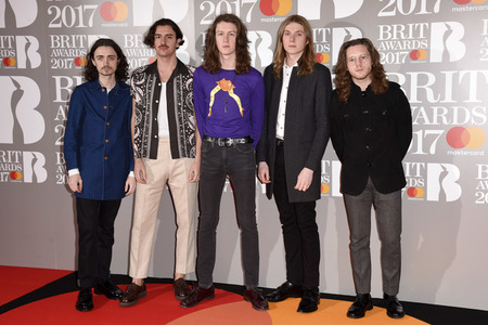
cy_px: 162
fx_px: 678
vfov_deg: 27.0
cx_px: 244
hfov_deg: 39.6
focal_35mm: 50
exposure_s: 1/250
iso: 400
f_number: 7.1
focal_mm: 50
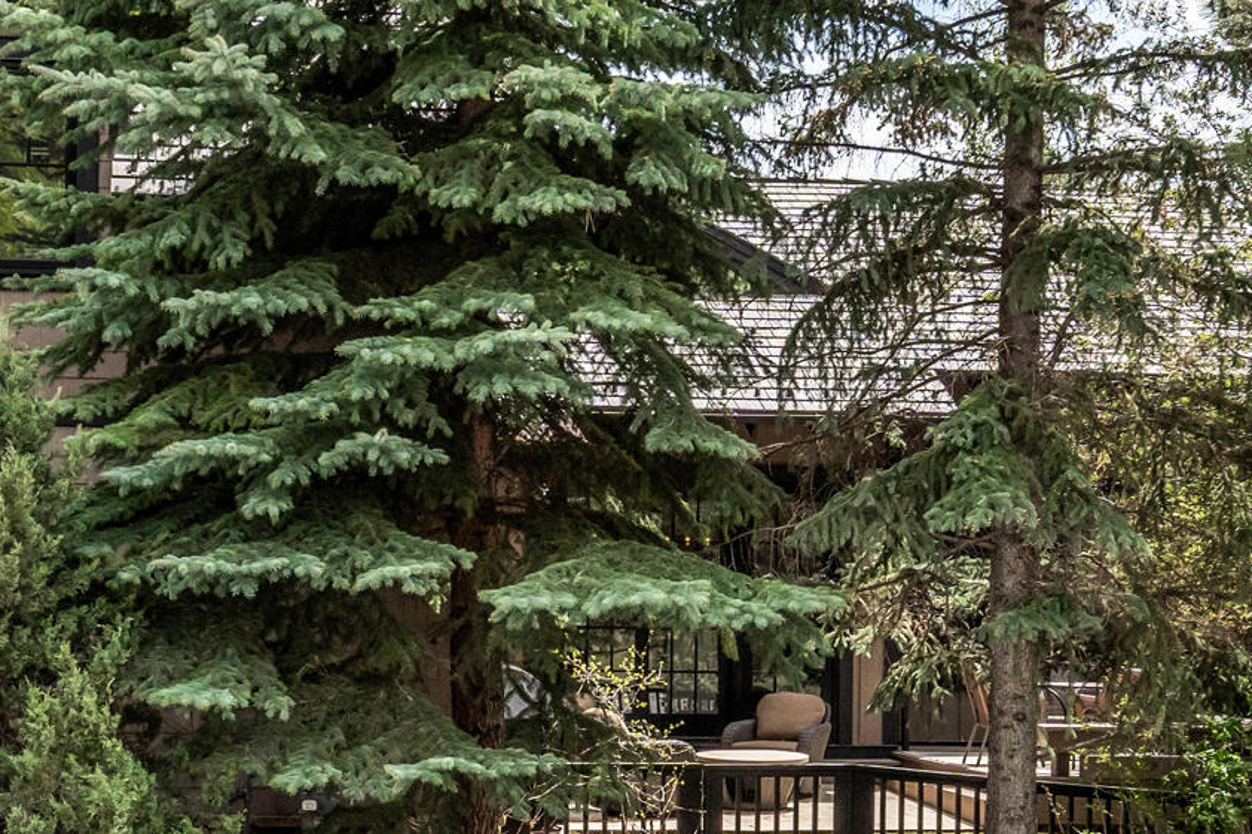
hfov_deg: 34.5
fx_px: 1982
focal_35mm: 57
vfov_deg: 23.7
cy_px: 286
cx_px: 354
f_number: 10
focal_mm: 24
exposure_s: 1/1250
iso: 800
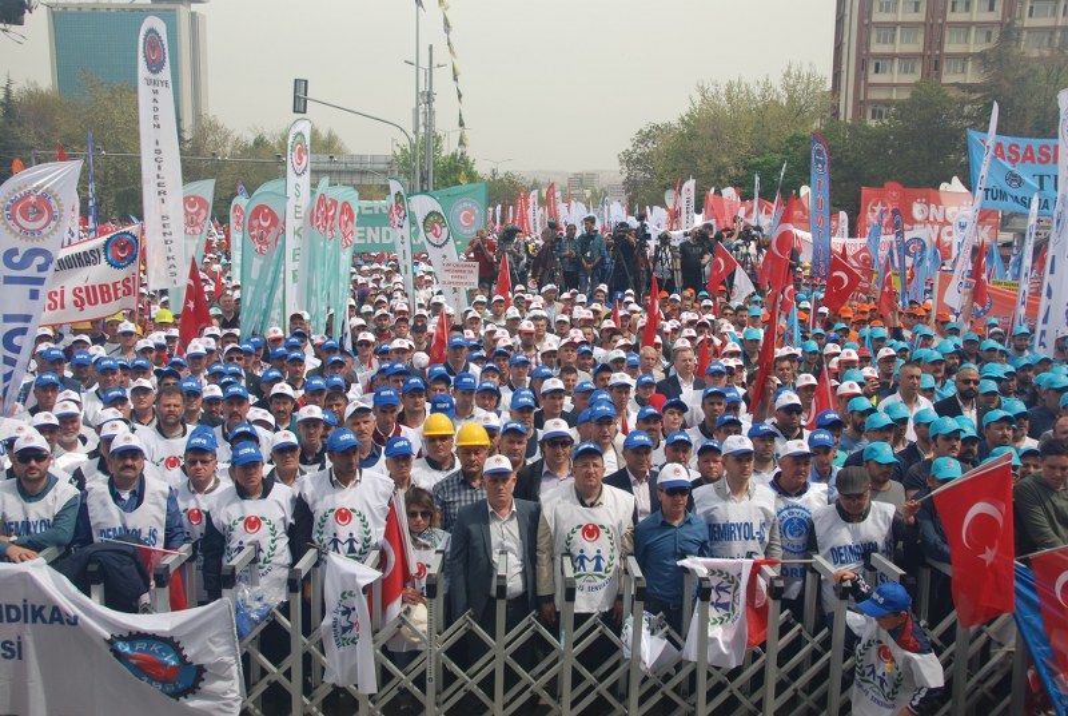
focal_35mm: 33
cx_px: 534
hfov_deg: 57.2
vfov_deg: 40.1
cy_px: 358
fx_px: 980
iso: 100
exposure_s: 1/250
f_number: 8
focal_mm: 22
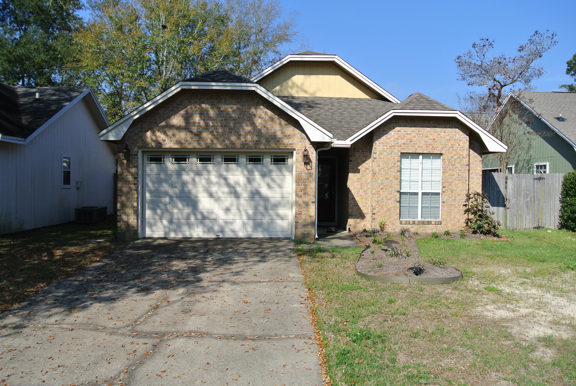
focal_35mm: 29
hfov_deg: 63.6
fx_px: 465
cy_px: 193
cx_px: 288
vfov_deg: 45.1
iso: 100
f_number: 4.5
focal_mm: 11
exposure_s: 1/640
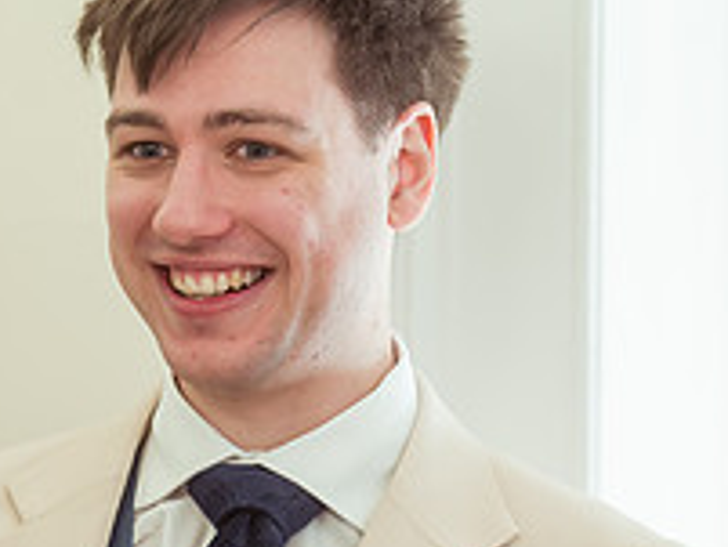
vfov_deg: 4.0
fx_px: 7891
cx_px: 112
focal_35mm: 375
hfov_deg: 5.3
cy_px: 520
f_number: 2
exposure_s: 1/320
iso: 900
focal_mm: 135
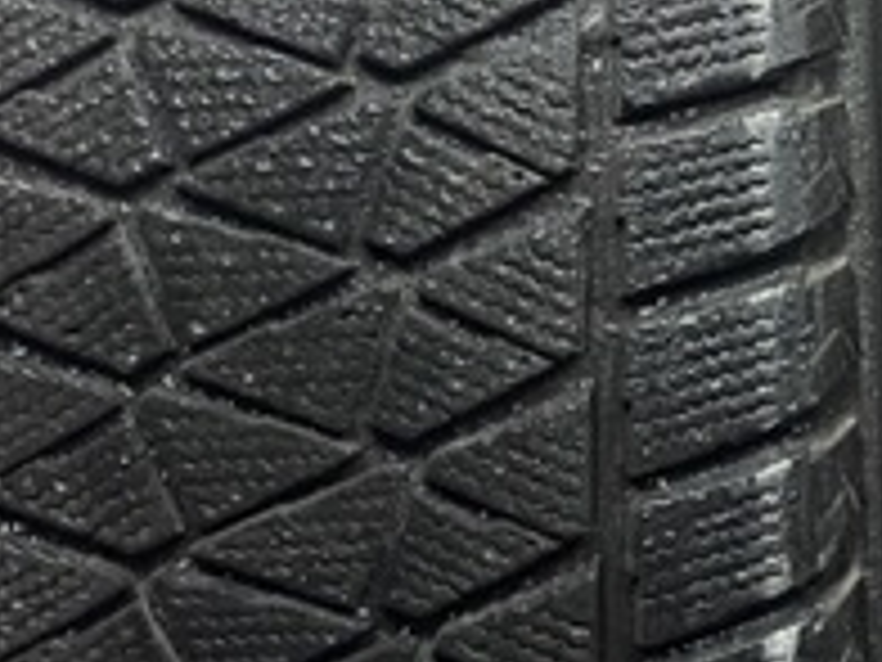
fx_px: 2166
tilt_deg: -3.2
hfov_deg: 22.3
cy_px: -77
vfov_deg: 16.8
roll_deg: +1.0
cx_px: 846
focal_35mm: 85
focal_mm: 4.2
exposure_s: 1/50
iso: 200
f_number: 1.6
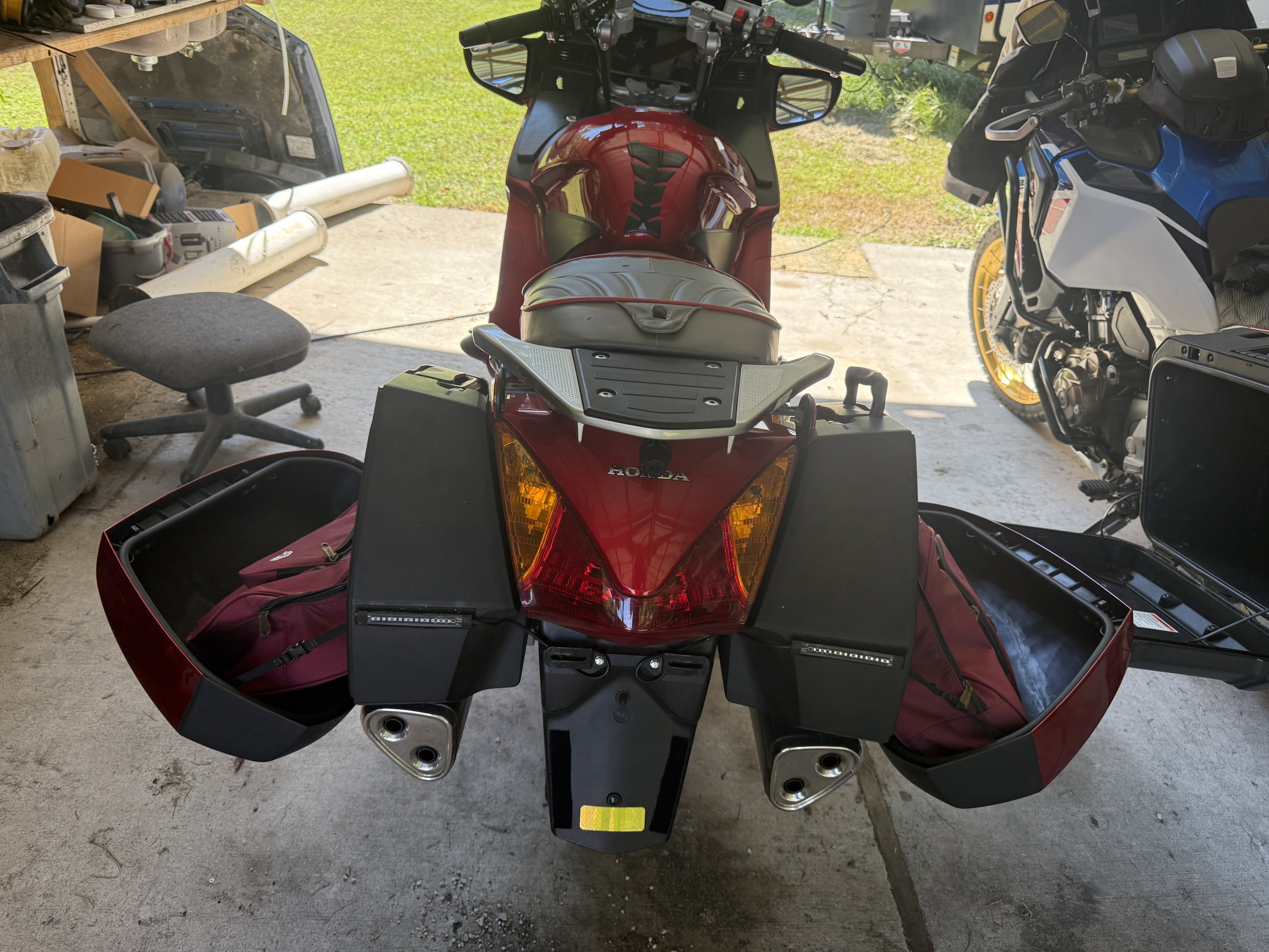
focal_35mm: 24
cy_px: 476
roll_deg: -5.8
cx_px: 634
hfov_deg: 71.6
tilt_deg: -31.4
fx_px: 880
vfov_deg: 56.8
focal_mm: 6.76
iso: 100
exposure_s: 1/414
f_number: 1.78
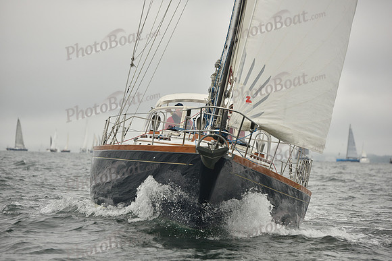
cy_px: 130
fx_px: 1906
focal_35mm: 175
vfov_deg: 7.9
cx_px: 196
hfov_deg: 11.7
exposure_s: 1/800
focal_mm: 175
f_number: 5.6
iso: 320
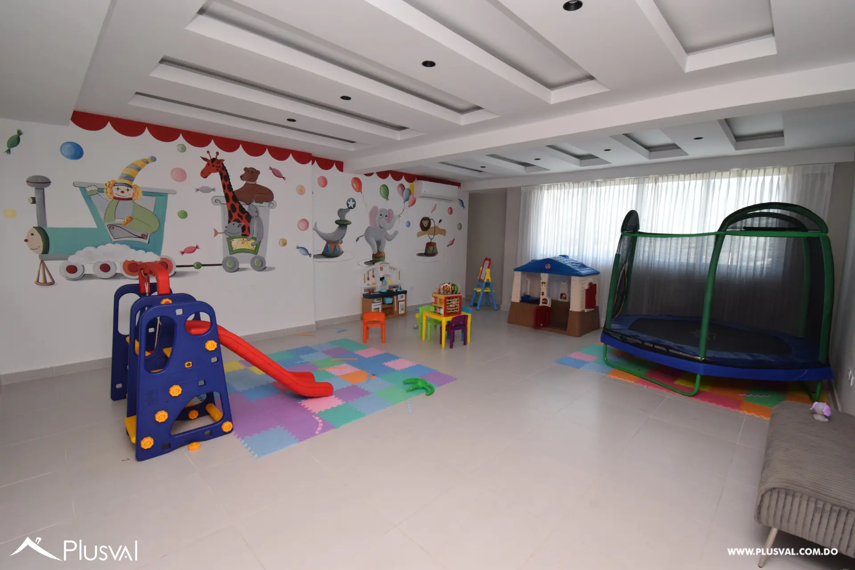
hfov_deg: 100.4
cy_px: 285
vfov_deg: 77.3
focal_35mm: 15
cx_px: 428
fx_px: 356
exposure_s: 1/125
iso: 800
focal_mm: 10
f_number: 10
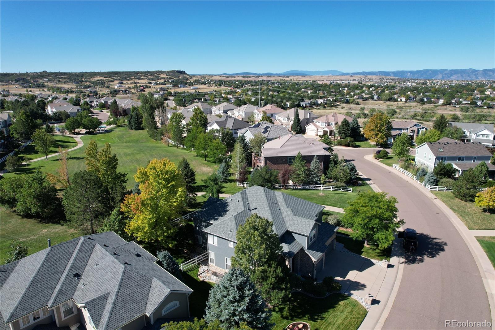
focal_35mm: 22
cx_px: 248
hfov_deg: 78.6
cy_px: 165
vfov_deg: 57.2
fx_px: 302
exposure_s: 1/1600
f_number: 2.8
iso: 110
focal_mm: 8.38
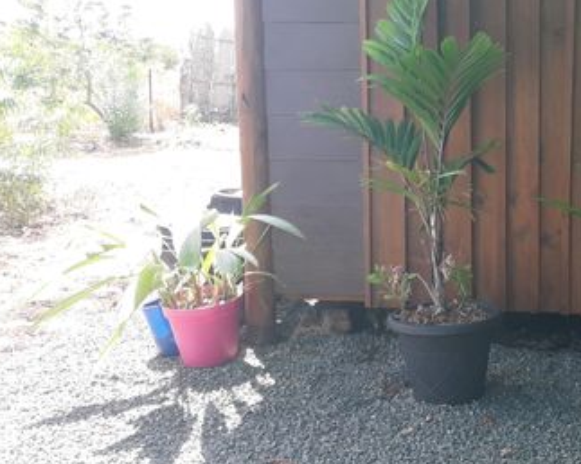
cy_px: 196
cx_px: 466
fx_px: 842
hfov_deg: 36.7
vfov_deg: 30.8
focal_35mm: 49
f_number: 1.9
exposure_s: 1/178
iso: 40
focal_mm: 3.6
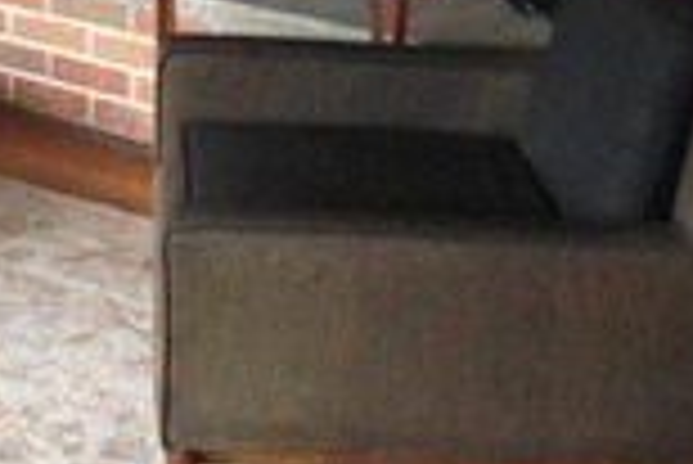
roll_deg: +2.6
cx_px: 45
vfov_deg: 11.9
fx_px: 2062
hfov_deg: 18.7
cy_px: -356
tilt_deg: -5.8
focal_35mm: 107
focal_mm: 4.12
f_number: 2.4
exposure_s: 1/20
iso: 200
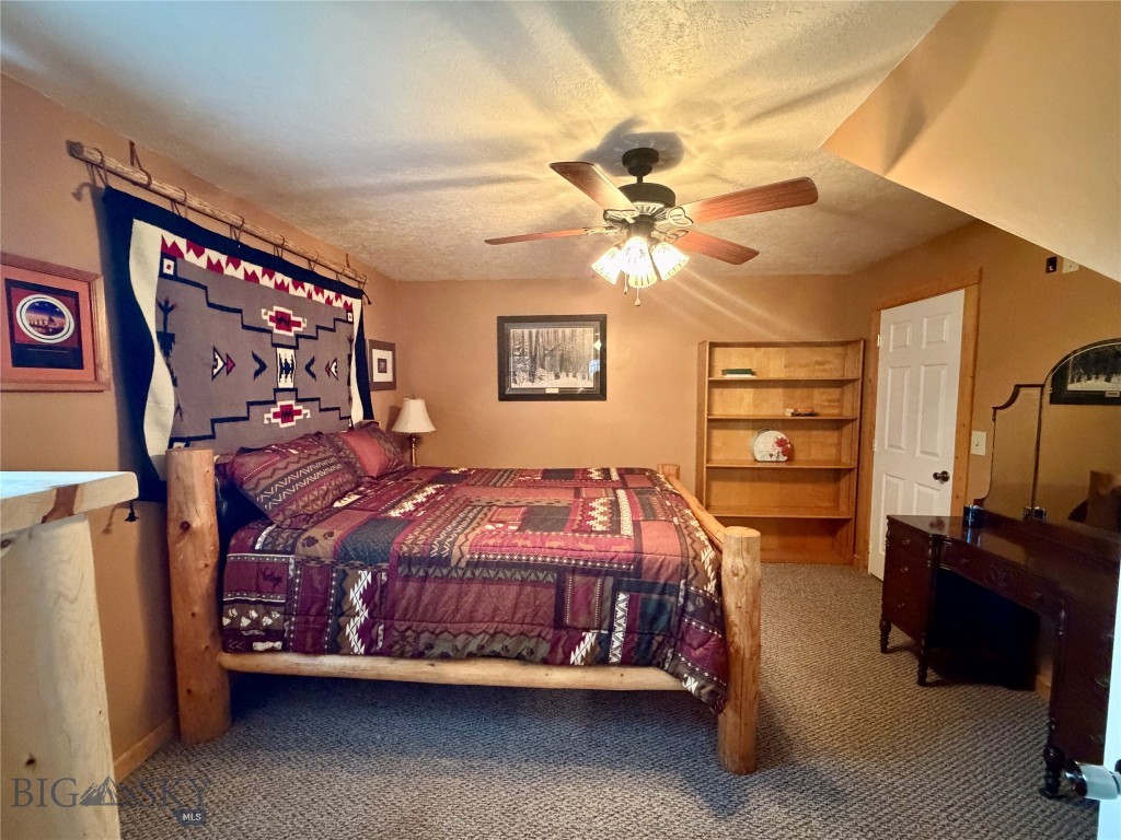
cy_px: 420
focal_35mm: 14
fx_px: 453
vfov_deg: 85.7
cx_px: 560
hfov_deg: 102.1
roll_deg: +0.1
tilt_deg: -4.0
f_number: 2.2
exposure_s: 1/40
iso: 1000
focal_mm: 2.22
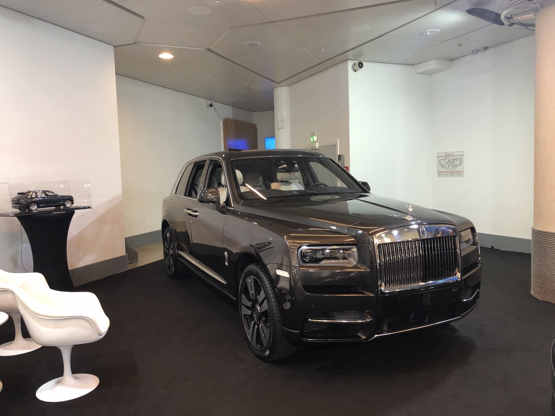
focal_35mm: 28
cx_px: 278
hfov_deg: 63.4
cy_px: 208
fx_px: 449
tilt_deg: -4.1
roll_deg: +1.4
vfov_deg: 49.7
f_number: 1.8
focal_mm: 3.99
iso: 40
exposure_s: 1/25
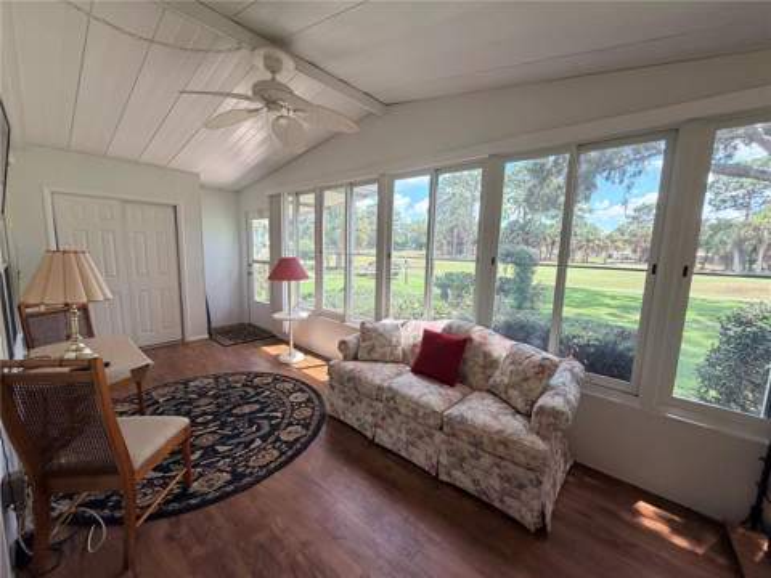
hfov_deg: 102.1
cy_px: 289
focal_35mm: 14
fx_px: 312
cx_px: 386
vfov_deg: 85.7
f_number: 2.2
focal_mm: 2.22
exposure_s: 1/121
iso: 125
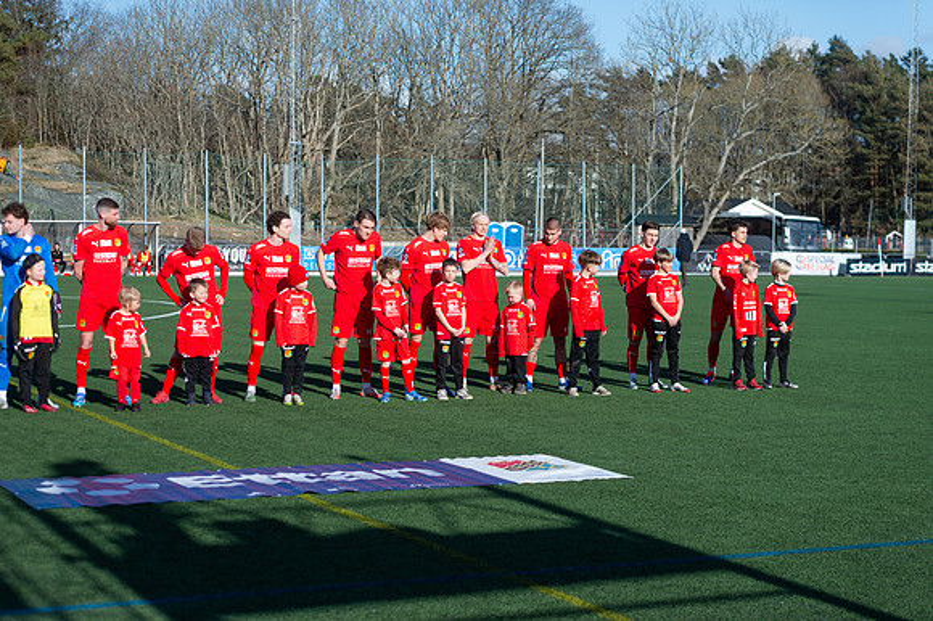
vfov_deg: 19.4
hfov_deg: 28.9
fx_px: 1813
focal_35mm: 70
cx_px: 466
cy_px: 310
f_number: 4
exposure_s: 1/1000
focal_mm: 70
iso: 100
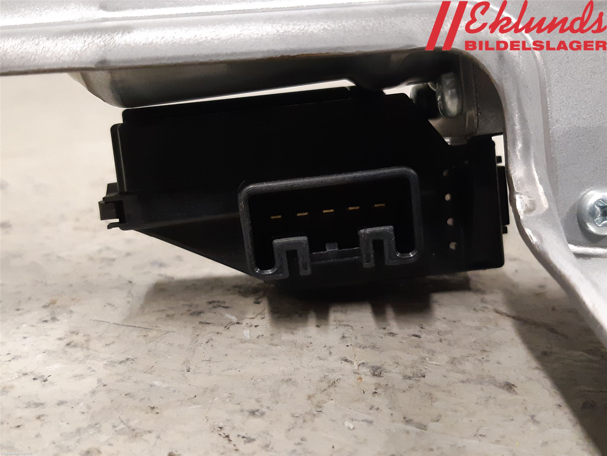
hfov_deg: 67.3
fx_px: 456
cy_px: 228
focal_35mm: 26
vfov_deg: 53.1
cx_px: 304
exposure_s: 1/50
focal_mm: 3.93
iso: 320
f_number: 1.7
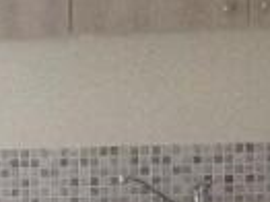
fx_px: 2011
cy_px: 288
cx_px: -317
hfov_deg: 7.3
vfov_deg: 5.7
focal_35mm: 258
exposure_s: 1/24
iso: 80
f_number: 2.4
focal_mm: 3.3
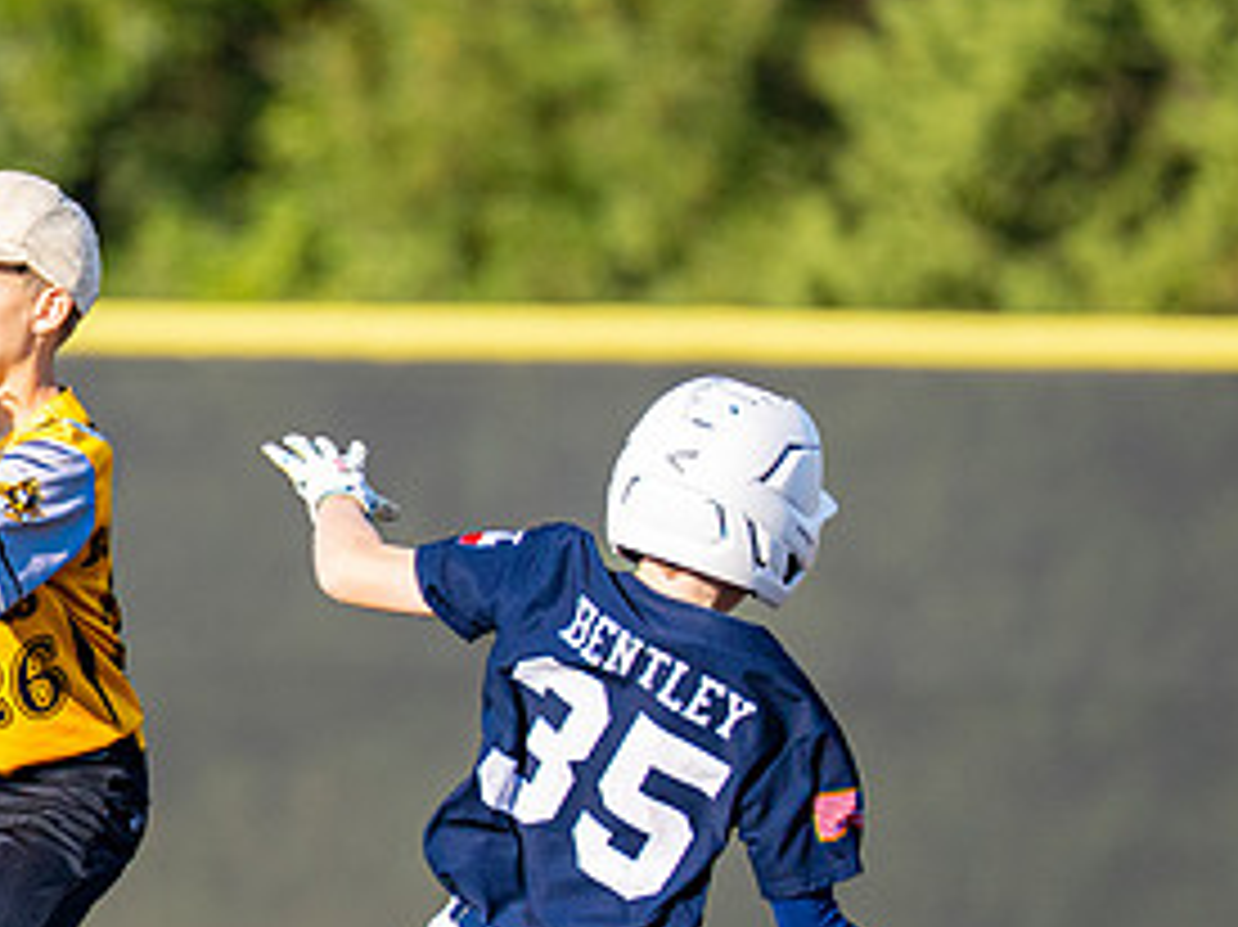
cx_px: -231
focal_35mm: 712
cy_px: 675
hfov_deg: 2.8
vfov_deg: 2.1
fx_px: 25453
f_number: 2.8
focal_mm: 200
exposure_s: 1/5000
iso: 320
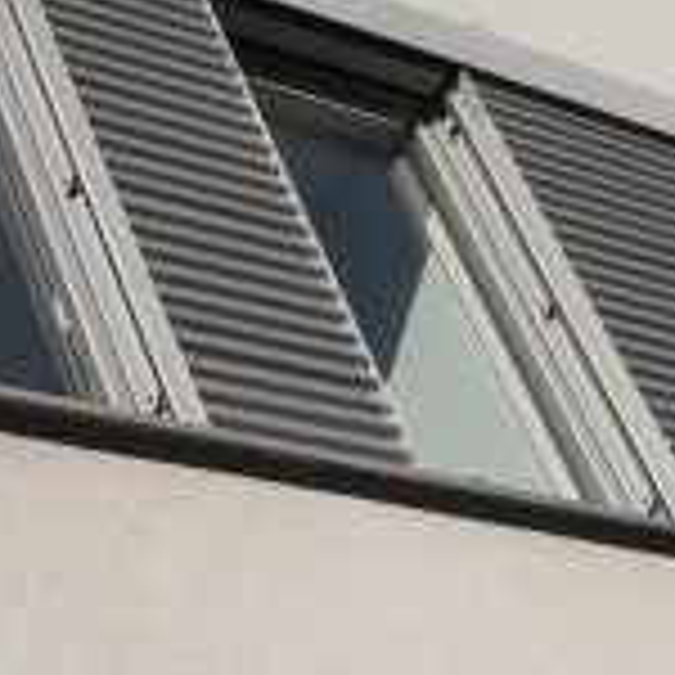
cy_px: 441
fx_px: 2758
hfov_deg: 13.8
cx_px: 657
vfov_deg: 13.9
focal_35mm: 125
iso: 100
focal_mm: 50
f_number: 8
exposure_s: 1/640
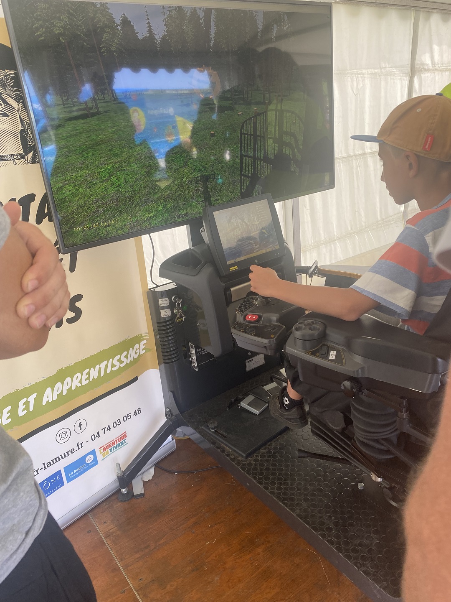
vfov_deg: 67.3
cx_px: 226
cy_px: 301
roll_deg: +6.7
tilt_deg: -19.9
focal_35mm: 26
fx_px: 452
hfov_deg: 53.1
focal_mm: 4.25
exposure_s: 1/122
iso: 50
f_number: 1.8
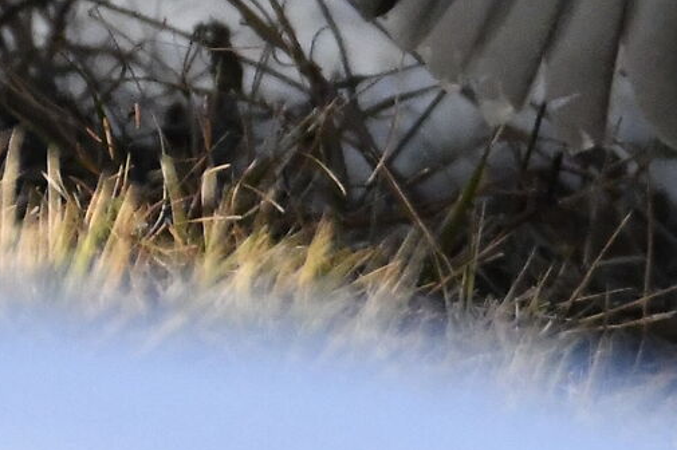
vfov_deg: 0.3
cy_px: 62
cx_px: 12
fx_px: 80432
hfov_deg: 0.5
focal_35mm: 4280
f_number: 10
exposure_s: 1/8000
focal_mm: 600
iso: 8000
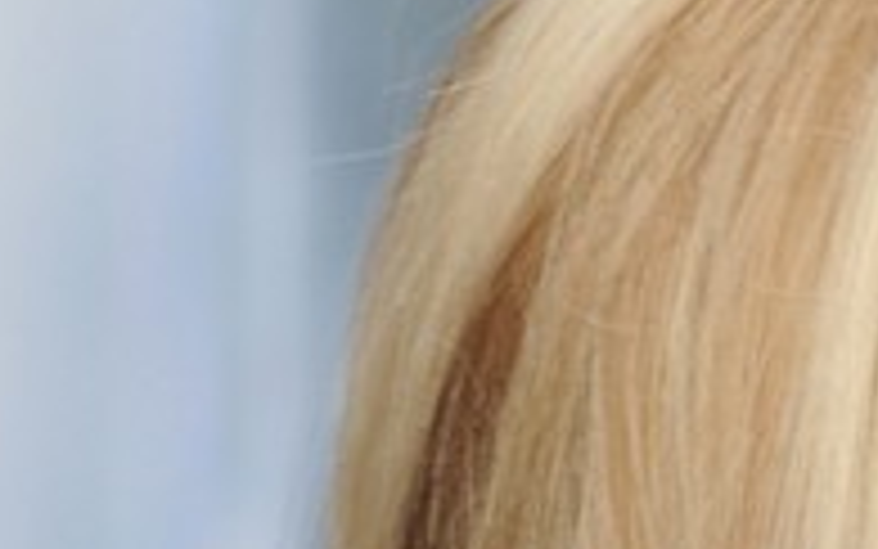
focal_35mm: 779
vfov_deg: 1.7
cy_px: 2138
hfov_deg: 2.7
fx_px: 18646
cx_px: 1643
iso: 320
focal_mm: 122
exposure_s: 1/200
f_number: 5.6
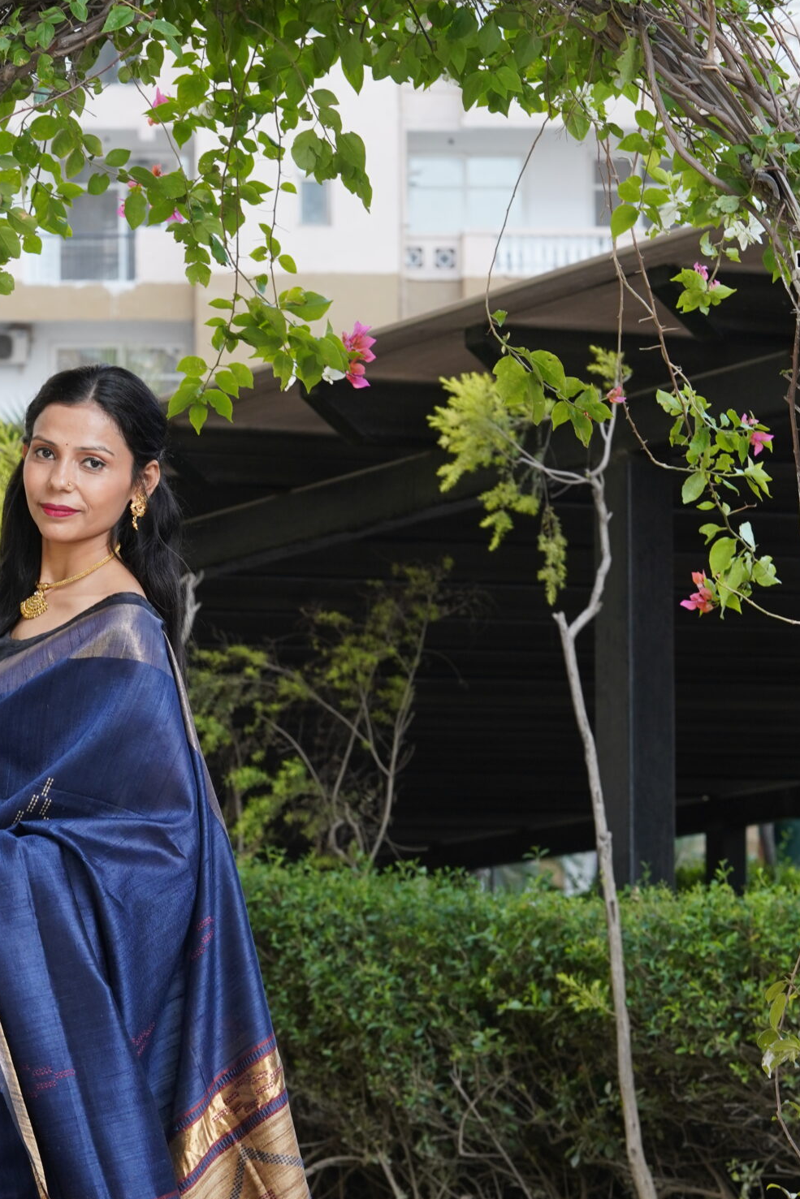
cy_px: 828
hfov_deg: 8.8
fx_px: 5198
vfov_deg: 13.1
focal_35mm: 156
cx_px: 228
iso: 500
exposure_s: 1/100
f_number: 9
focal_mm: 90
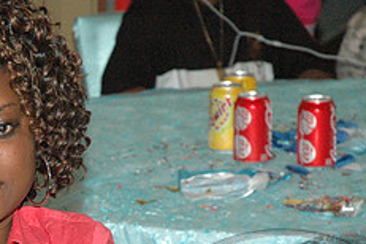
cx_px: -5
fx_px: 2684
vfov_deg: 5.2
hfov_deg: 7.8
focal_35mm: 264
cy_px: 258
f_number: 5.6
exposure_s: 1/60
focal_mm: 70
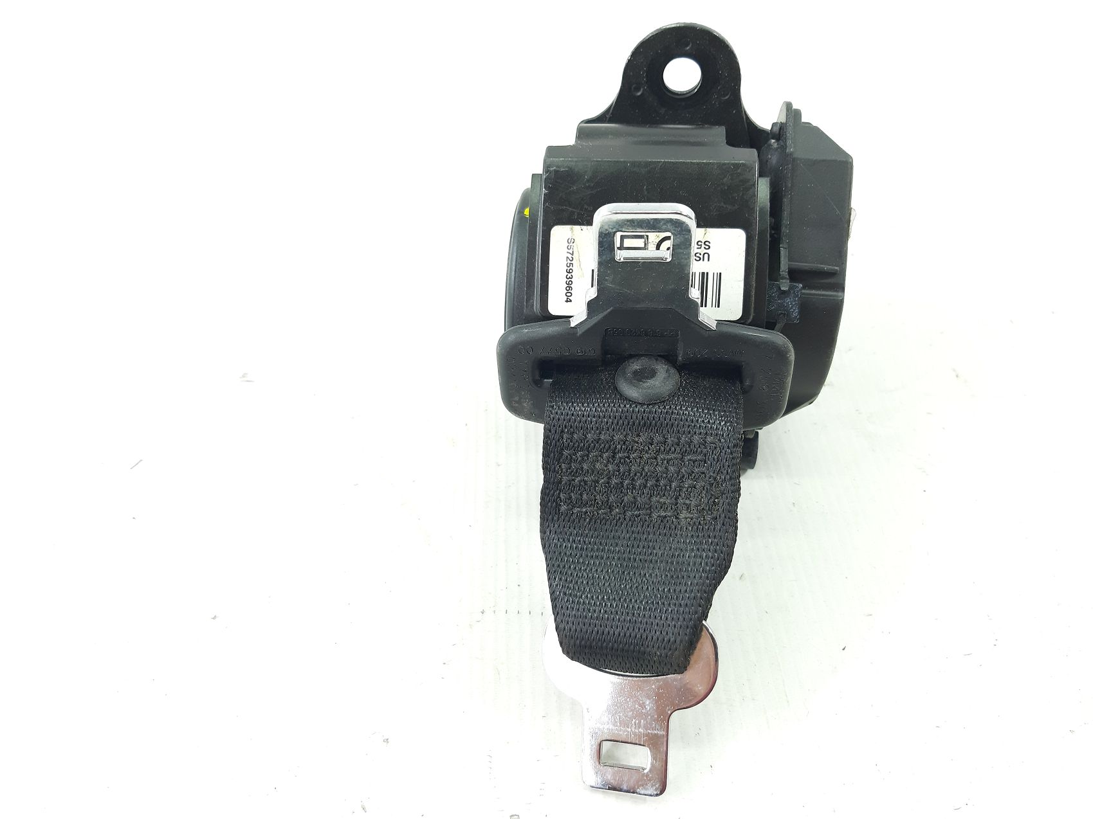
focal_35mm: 27
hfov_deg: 65.3
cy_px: 410
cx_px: 546
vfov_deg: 51.3
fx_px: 852
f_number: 1.7
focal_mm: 3.93
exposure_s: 1/50
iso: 80
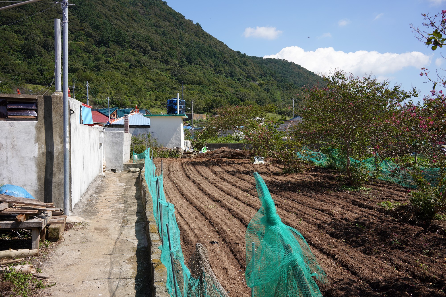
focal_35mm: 35
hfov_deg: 54.4
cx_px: 223
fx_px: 434
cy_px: 148
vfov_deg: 37.9
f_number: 11
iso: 100
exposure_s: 1/125
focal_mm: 35
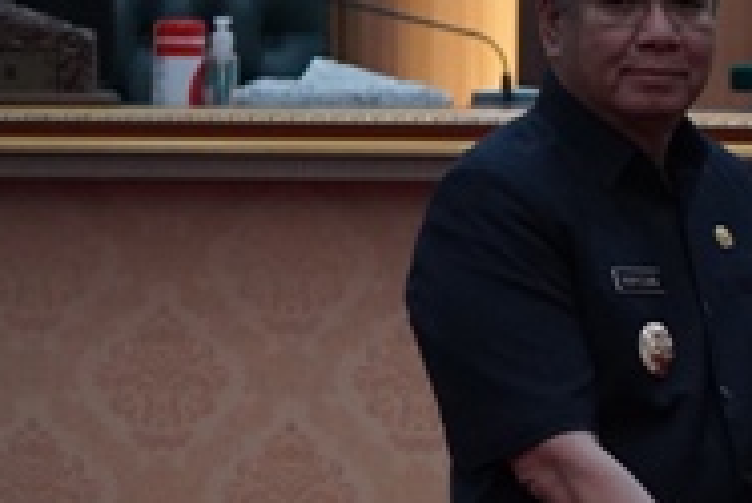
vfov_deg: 4.9
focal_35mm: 281
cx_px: 1500
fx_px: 5874
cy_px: 459
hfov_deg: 7.1
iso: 3200
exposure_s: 1/125
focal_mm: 70
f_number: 2.8
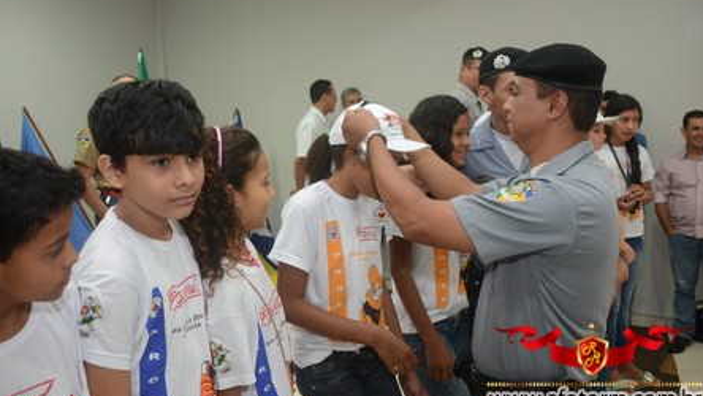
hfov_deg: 56.6
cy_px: 188
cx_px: 355
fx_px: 653
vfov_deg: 33.7
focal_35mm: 35
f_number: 3.8
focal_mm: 22
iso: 1600
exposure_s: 1/80
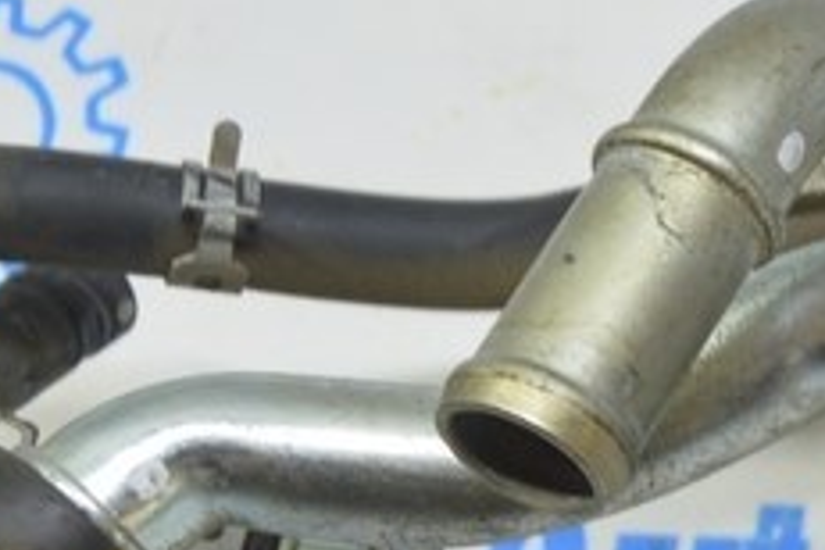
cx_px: 1496
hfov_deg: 12.8
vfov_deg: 9.4
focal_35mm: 146
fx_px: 3346
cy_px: 470
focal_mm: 22
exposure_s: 1/20
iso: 400
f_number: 5.6
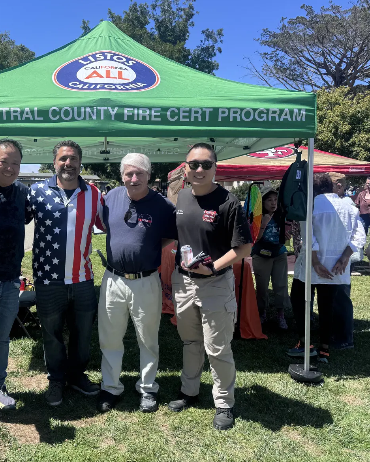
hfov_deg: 44.2
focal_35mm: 32
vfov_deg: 55.7
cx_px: 89
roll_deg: +0.4
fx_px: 438
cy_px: 230
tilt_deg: -6.8
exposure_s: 1/2506
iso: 80
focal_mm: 6.76
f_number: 1.78
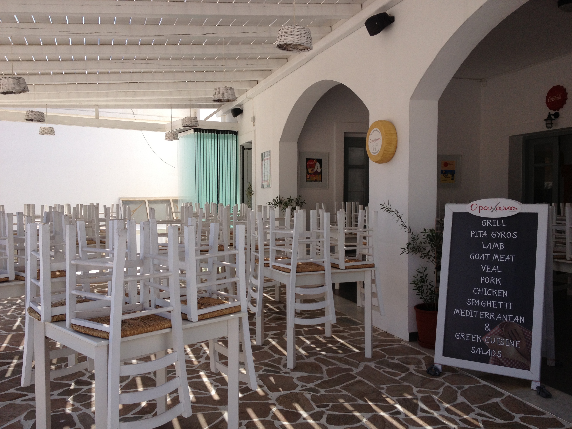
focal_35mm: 35
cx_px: 286
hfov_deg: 52.6
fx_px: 578
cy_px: 214
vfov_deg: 40.7
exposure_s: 1/1042
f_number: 2.4
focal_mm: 4.28
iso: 50
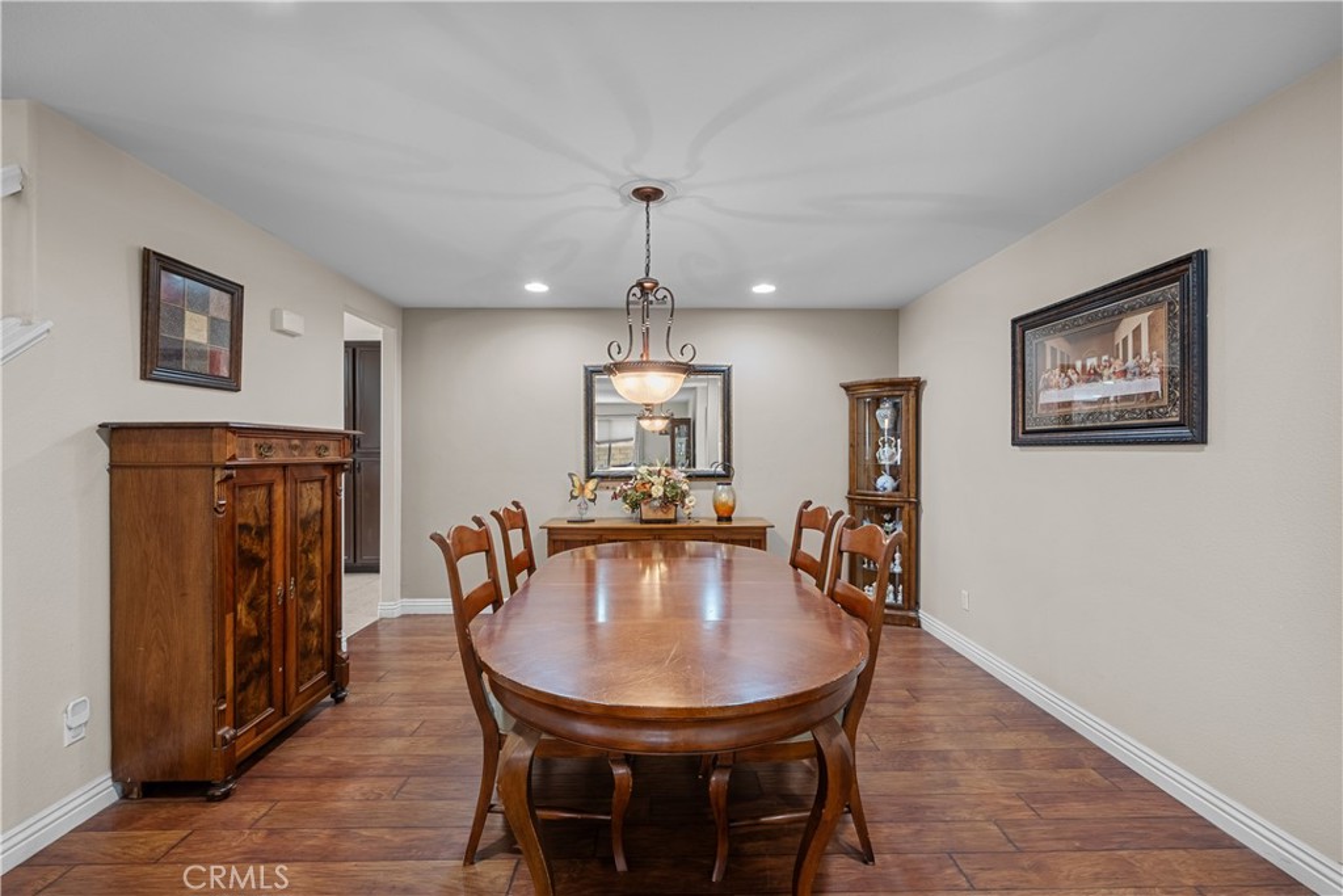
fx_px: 560
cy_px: 448
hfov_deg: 100.4
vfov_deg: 77.3
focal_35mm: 15
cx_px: 672
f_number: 9
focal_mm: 15
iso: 100
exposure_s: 1.6
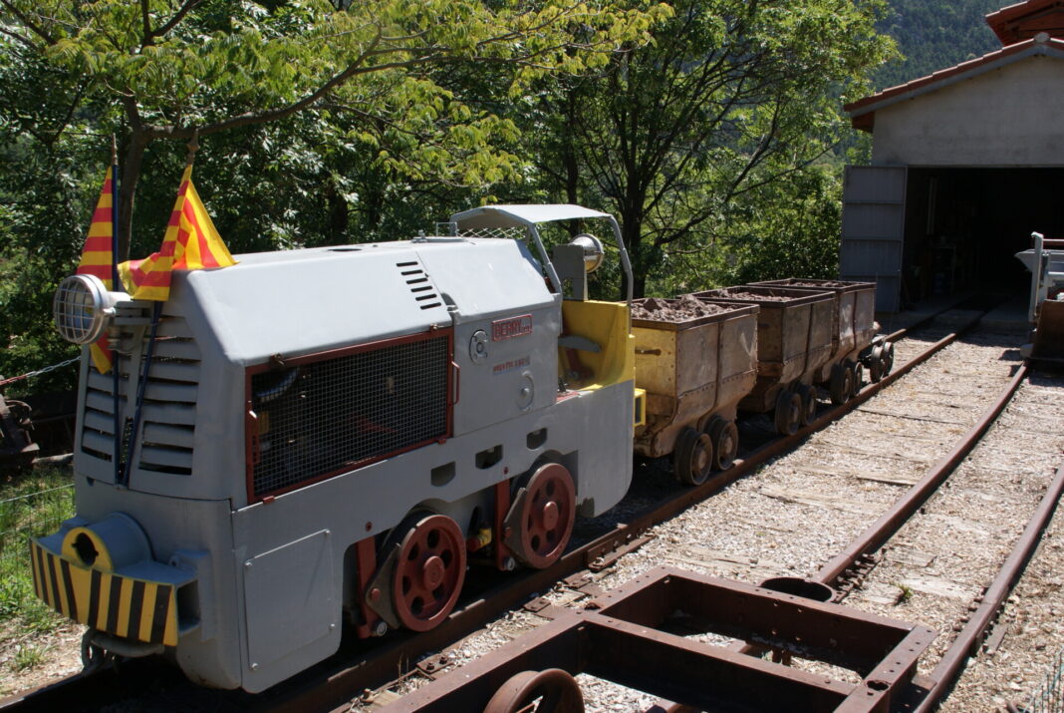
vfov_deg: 37.0
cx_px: 532
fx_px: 1065
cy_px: 356
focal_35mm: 36
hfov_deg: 53.1
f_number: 11
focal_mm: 24
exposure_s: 1/80
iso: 100
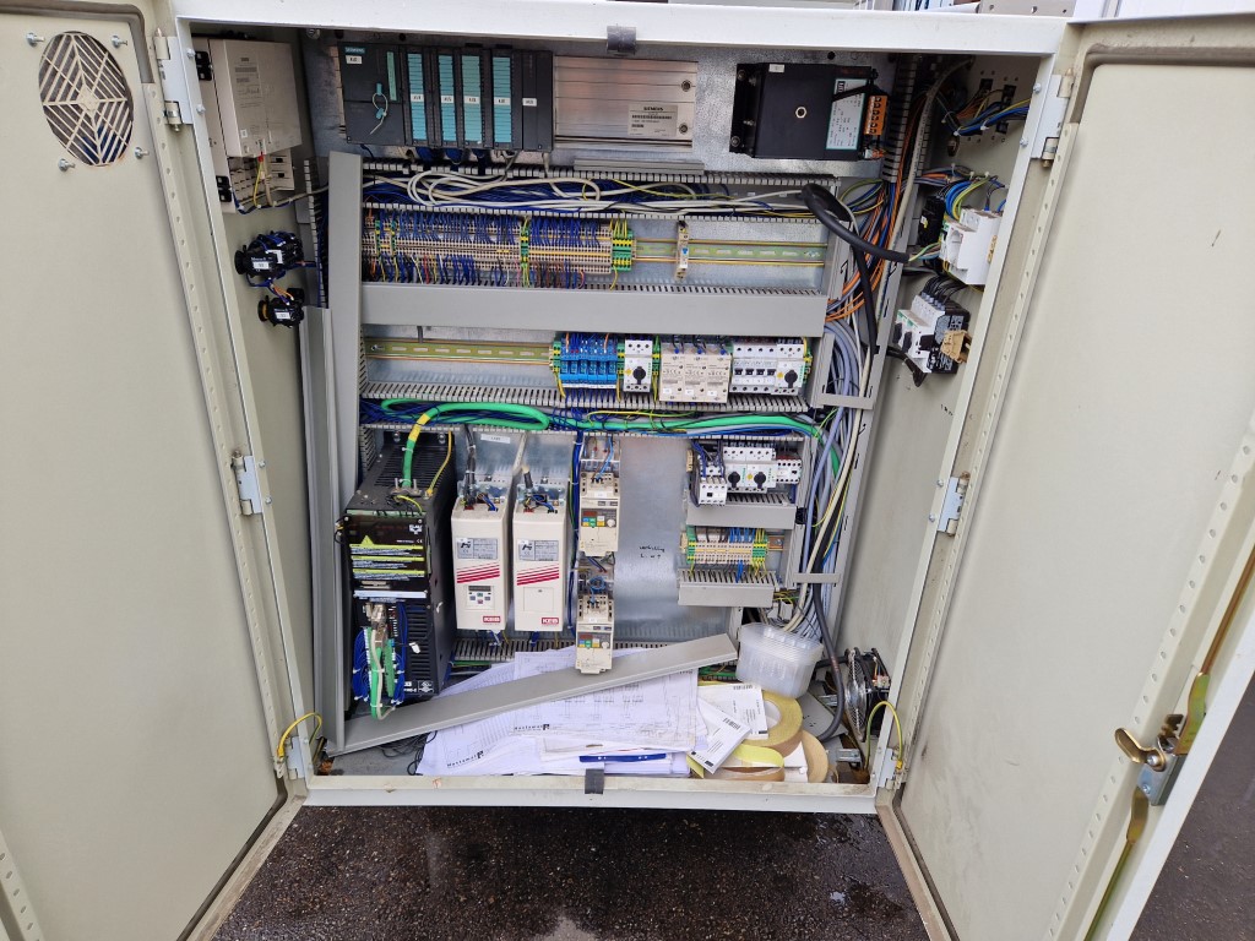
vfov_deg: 58.9
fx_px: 834
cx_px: 628
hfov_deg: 73.9
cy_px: 470
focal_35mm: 23
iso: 50
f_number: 1.8
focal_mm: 5.4
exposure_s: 1/495
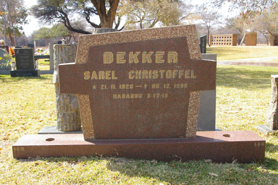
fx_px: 278
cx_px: 139
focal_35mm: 36
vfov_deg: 36.8
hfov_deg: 53.2
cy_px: 92
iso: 200
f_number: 6.7
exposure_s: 1/125
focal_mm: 24
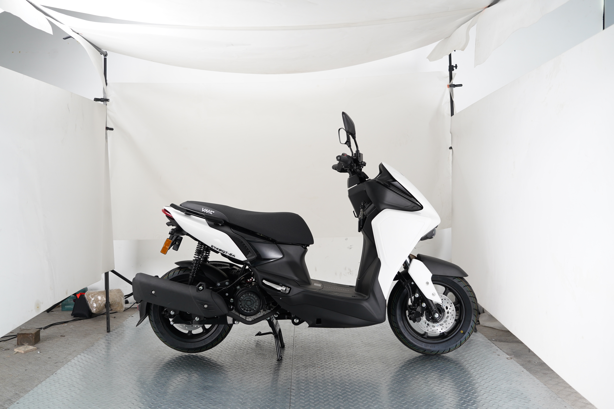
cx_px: 307
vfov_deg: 38.9
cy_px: 204
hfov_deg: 55.8
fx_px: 580
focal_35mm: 34
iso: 640
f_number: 4.5
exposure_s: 1/80
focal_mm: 34
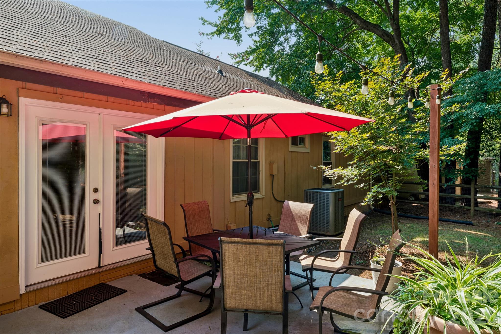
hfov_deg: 75.9
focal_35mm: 23
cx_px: 250
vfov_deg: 54.9
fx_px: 321
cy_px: 167
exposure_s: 1/3.33
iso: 100
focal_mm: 23.1
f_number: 22
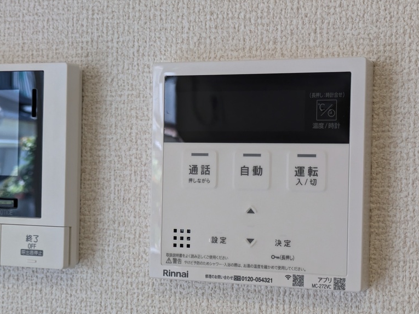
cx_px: 256
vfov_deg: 22.9
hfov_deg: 30.2
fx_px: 775
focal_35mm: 64
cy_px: 176
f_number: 1.89
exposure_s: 1/120
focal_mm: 5.43
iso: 202
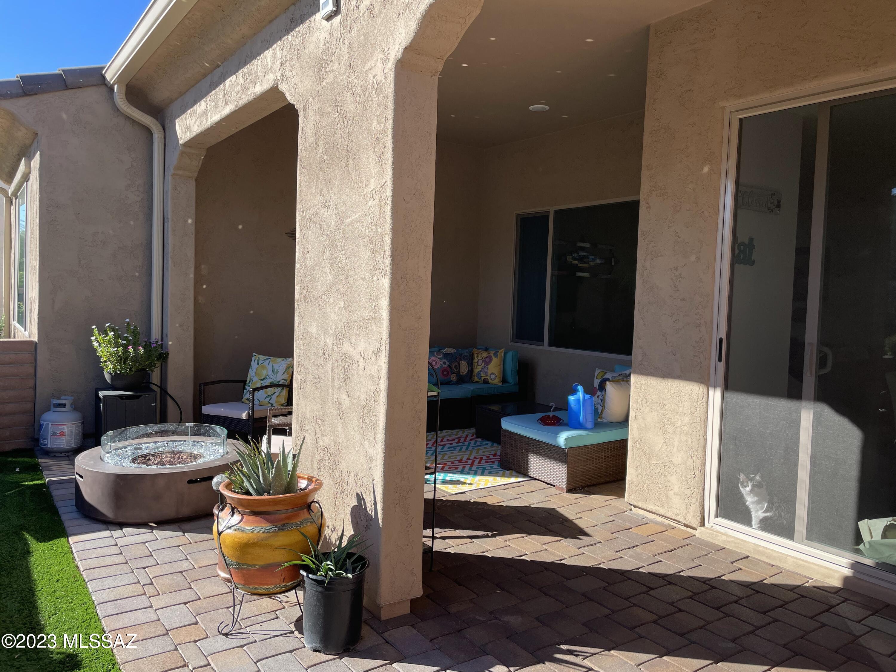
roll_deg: -1.5
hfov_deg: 67.3
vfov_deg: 53.1
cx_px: 448
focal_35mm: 26
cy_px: 336
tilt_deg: -2.9
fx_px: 673
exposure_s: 1/1435
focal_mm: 4.2
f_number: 1.6
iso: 32
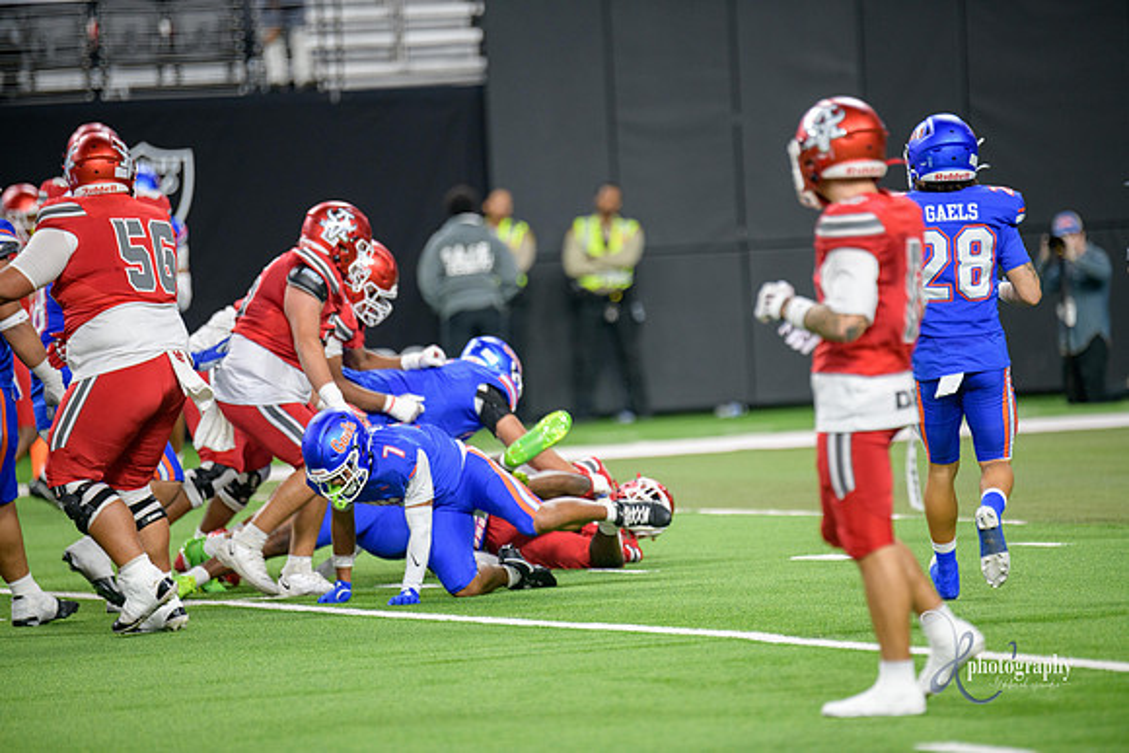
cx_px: 564
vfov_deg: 4.6
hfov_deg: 6.9
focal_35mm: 300
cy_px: 376
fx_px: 9410
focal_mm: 300
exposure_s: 1/400
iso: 1000
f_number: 2.8
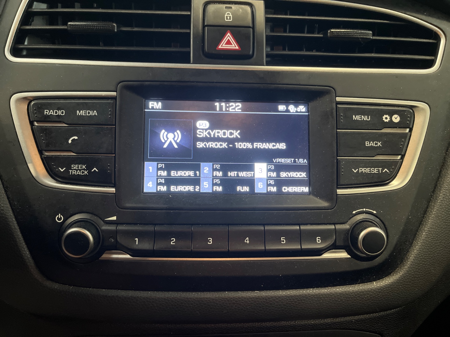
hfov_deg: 67.3
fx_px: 338
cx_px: 225
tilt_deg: -30.4
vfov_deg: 53.1
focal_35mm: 26
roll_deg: -2.5
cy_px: 168
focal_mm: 5.1
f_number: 1.6
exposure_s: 1/33
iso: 500
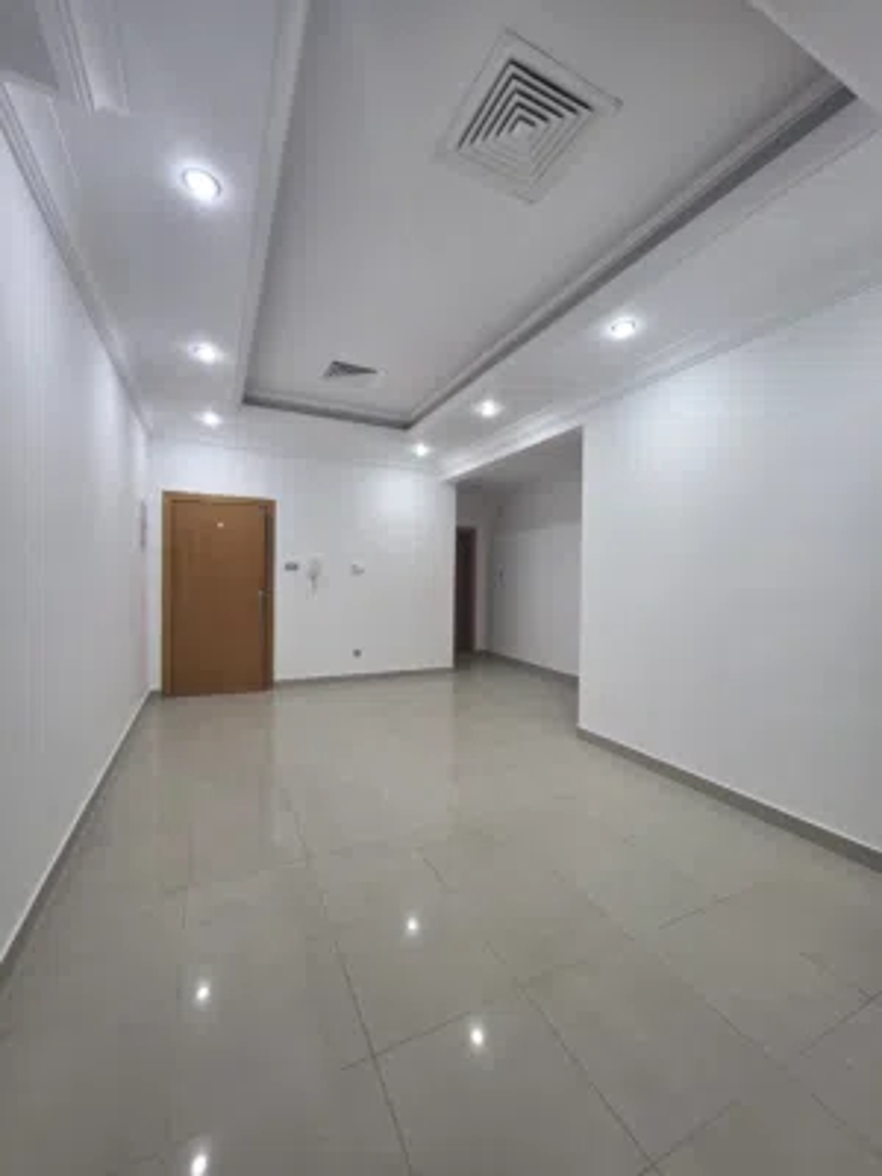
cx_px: 441
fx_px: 442
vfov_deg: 106.2
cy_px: 588
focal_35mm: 13
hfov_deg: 89.9
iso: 160
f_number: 1.9
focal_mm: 2.2
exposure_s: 1/100
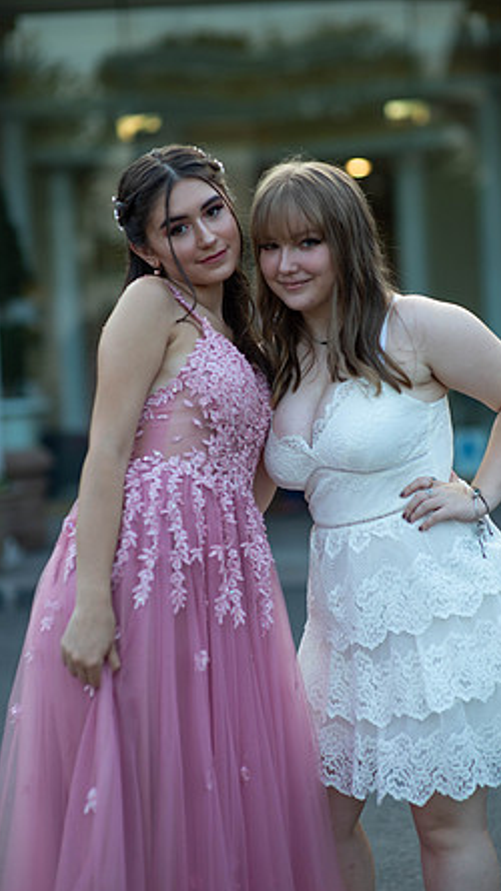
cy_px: 449
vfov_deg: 23.7
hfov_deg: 13.4
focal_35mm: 90
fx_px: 2128
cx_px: 284
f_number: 2
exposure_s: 1/1000
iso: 250
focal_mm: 85
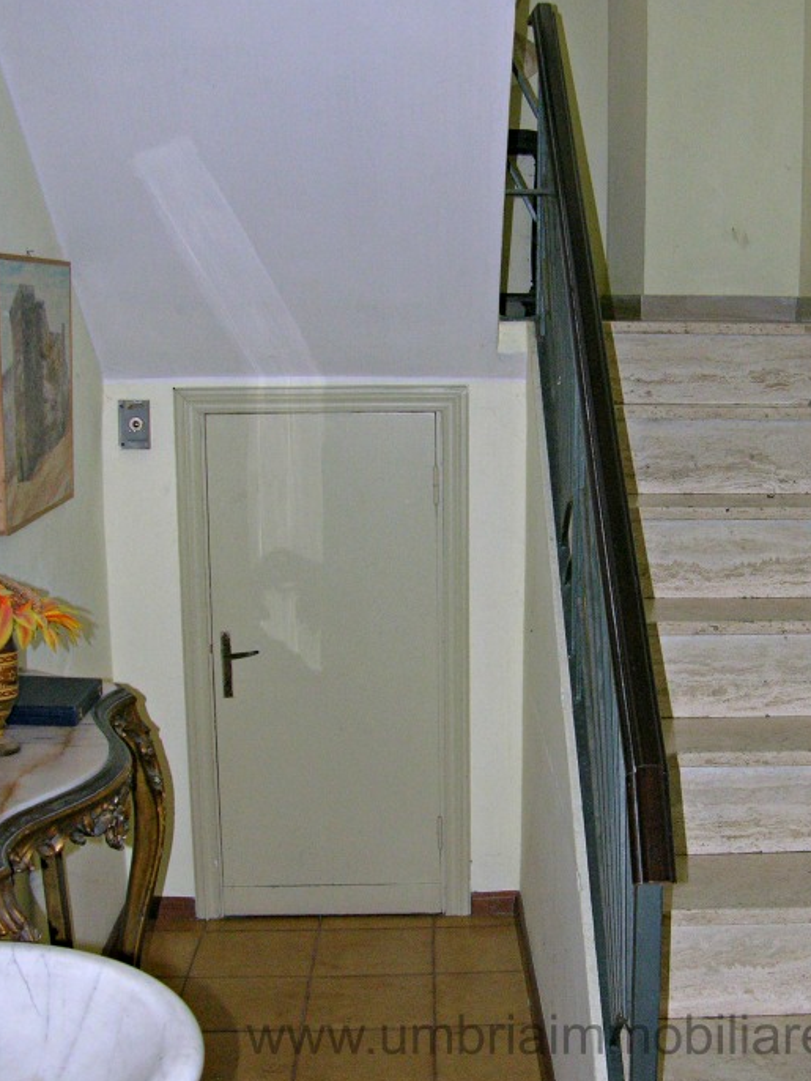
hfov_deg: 28.5
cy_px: 593
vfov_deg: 37.4
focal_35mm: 51
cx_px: 509
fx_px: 1592
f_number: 2.8
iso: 200
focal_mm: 8.9
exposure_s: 1/60.1
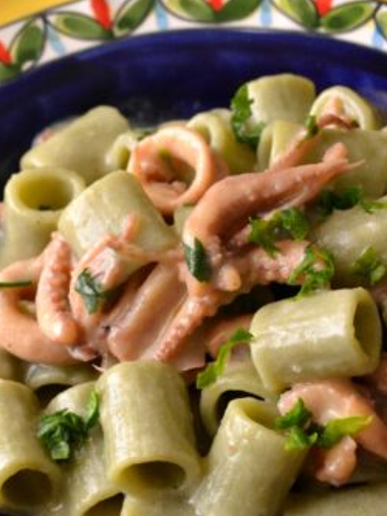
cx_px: 187
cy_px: 143
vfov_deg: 15.3
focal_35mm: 128
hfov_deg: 11.5
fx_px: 1914
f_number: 4.5
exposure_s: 1/25
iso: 400
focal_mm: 29
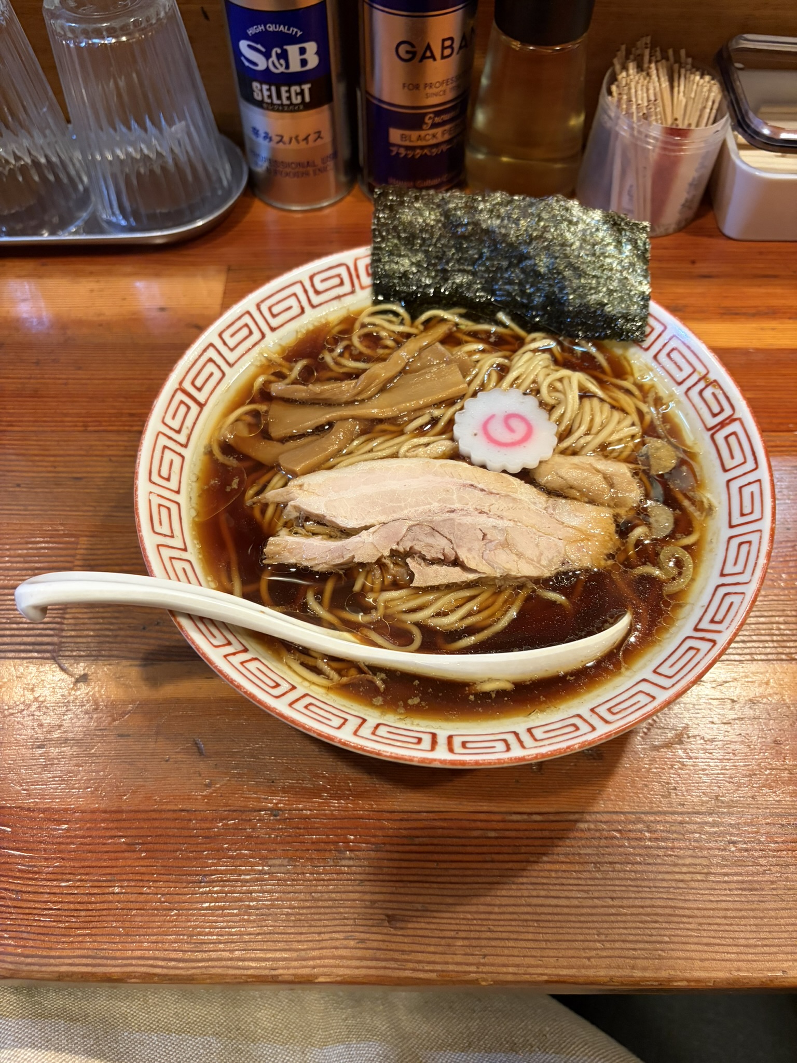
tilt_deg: -56.5
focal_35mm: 26
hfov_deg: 53.1
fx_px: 798
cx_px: 398
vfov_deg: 67.3
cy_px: 532
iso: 320
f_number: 1.6
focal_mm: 5.96
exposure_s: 1/50
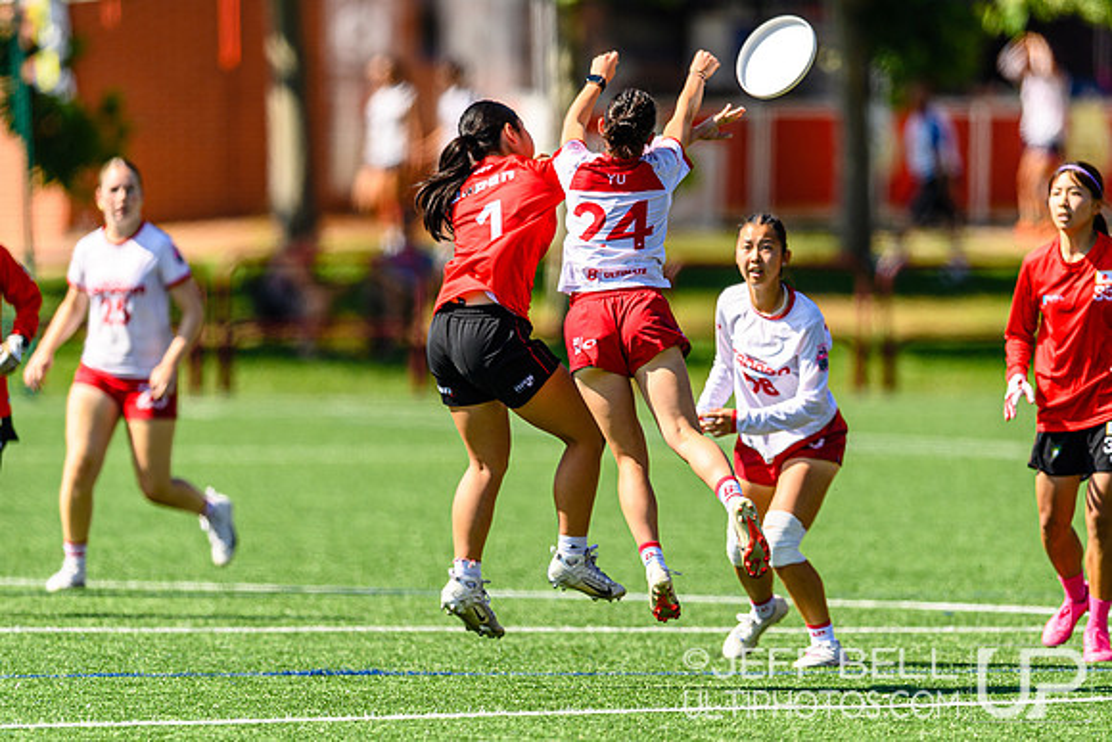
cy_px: 388
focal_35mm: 527
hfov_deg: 3.9
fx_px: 16287
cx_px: 555
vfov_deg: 2.6
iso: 100
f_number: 3.2
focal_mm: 400
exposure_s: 1/1600
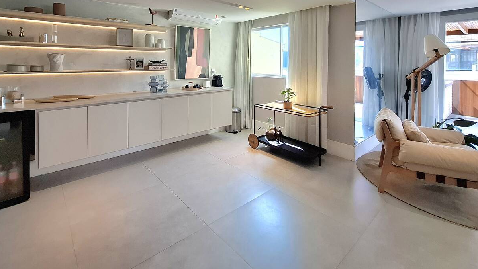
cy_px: 64
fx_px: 215
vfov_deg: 60.1
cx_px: 231
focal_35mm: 17
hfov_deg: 95.9
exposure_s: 1/120
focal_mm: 1.74
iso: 40
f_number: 2.2
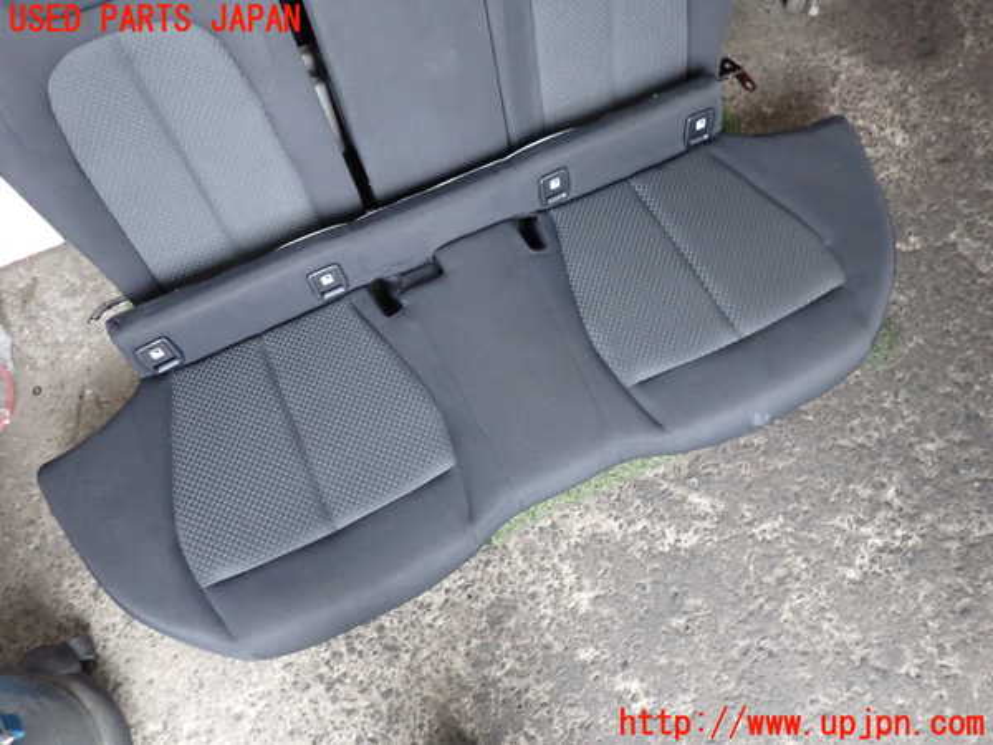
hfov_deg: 69.4
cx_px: 496
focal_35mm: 25
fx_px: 717
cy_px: 372
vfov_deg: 54.9
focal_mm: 4.5
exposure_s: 1/30
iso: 500
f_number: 2
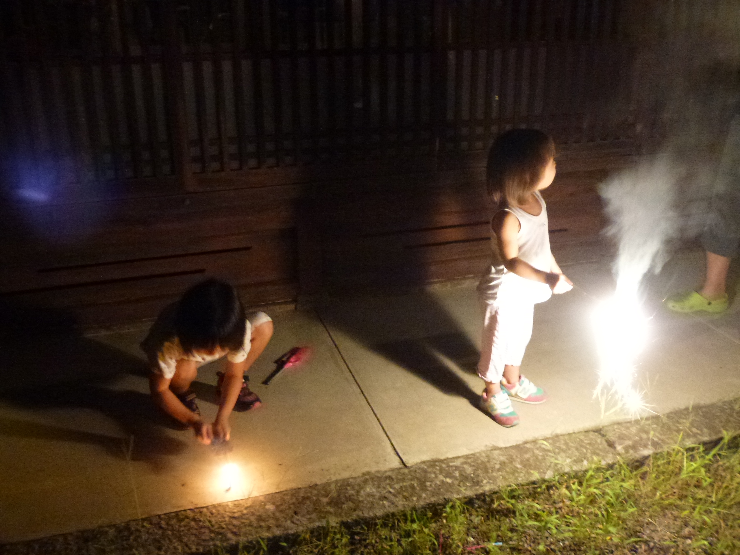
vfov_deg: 42.9
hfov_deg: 55.4
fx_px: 705
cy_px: 278
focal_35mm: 33
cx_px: 370
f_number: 3.6
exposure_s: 1/4
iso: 800
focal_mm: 5.9
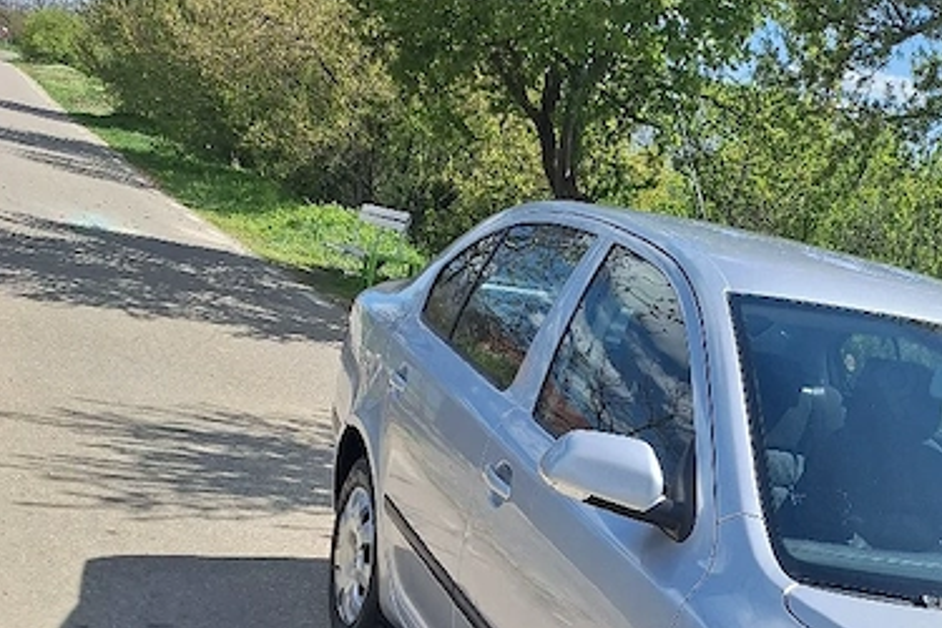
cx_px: 741
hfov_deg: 37.6
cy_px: 734
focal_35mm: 51
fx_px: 1334
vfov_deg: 24.3
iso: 40
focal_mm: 5.54
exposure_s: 1/3333
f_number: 1.8
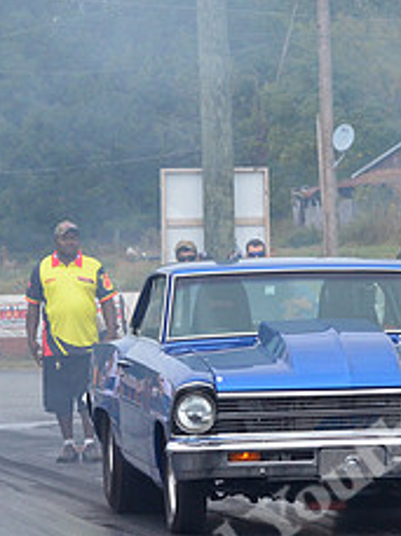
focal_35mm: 314
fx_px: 4864
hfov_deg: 4.7
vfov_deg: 6.3
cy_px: 412
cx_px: 464
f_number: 8
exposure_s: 1/1000
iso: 1000
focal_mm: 86
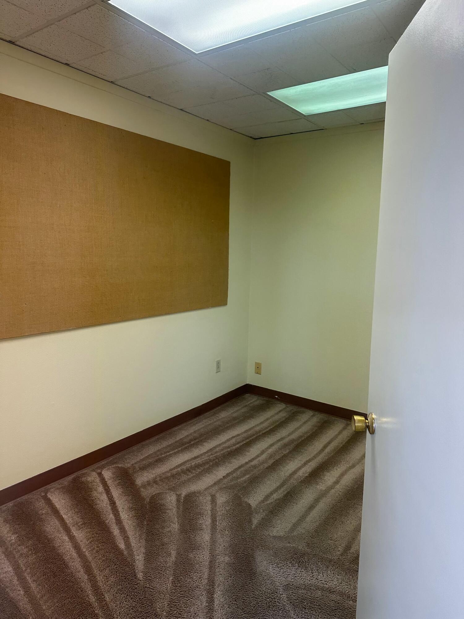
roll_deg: -0.9
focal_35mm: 24
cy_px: 310
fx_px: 429
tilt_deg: -6.9
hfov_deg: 56.8
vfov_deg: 71.6
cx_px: 232
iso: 200
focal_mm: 6.86
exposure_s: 1/120
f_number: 1.78
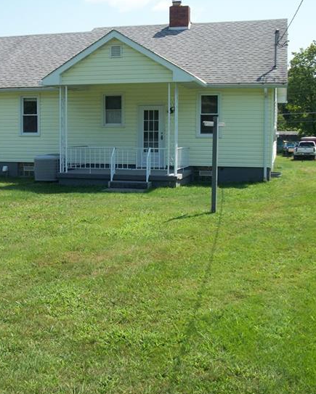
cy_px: 190
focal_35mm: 46
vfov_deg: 40.3
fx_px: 537
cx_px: 108
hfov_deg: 32.5
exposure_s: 1/125
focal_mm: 5.7
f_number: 8.8
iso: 80
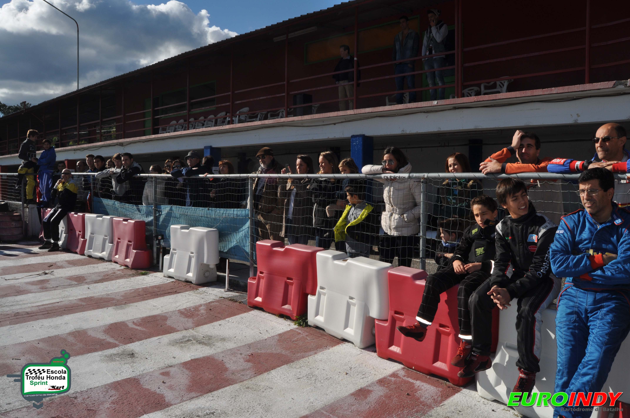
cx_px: 315
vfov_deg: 47.8
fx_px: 472
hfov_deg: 67.4
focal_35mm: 27
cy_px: 209
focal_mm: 18
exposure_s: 1/200
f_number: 16
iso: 200
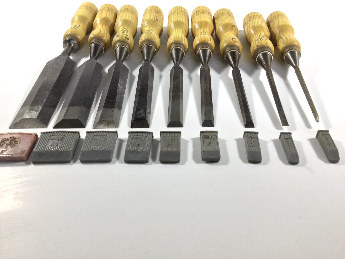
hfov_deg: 58.4
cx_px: 172
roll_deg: +1.6
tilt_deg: -39.3
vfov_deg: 45.4
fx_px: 309
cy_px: 130
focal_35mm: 31
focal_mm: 3.3
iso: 25
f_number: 2.4
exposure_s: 1/50
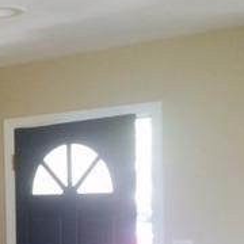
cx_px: -98
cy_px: 221
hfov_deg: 17.5
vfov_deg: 18.8
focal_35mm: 91
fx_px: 726
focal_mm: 4.15
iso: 32
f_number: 2.2
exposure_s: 1/15
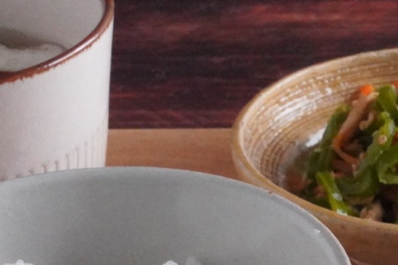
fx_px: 2840
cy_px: 384
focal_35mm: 257
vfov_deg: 5.3
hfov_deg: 8.0
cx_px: 440
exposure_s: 1/80
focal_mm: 70
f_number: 22
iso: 25600
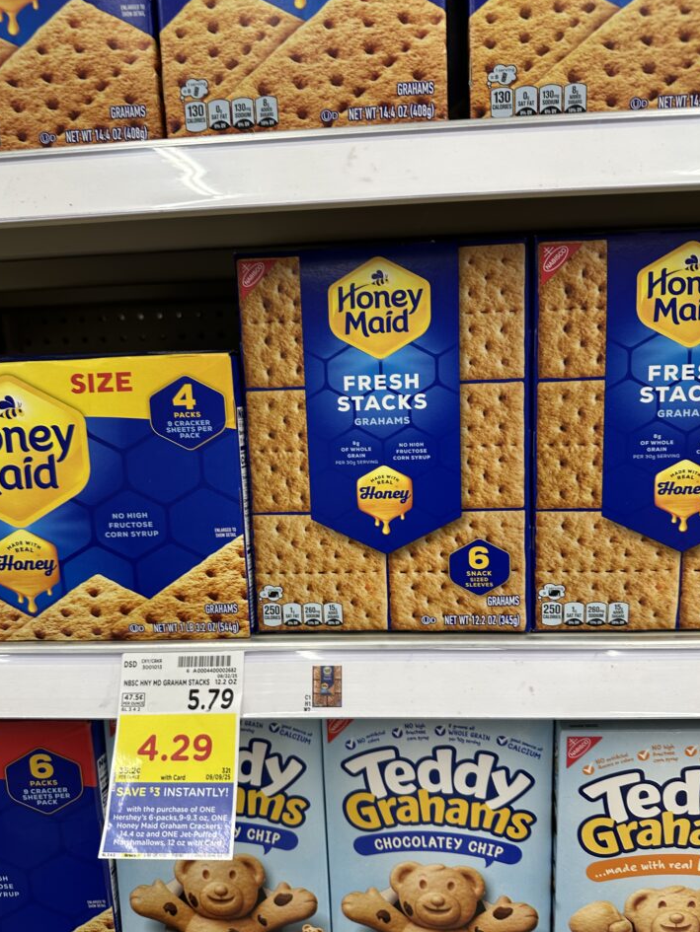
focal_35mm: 26
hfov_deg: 53.1
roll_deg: +0.5
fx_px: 701
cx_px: 365
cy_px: 490
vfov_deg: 67.3
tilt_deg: -11.2
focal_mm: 6.86
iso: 100
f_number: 1.78
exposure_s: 1/62
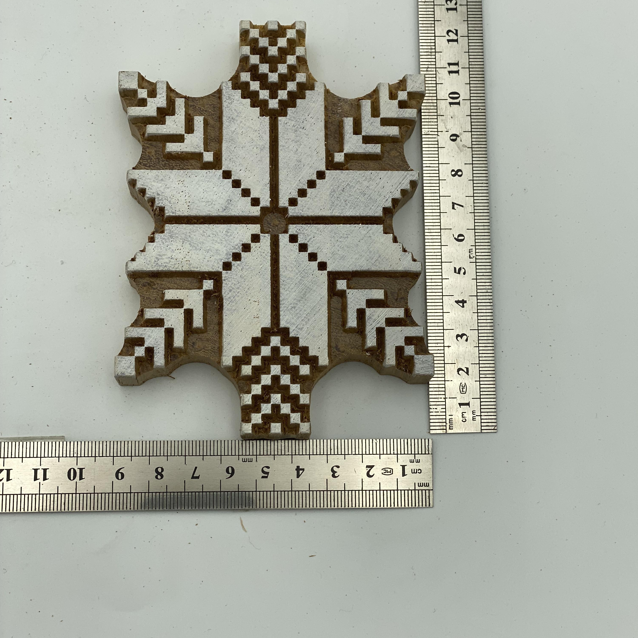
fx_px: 1293
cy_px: 294
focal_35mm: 62
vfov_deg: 27.7
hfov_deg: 27.7
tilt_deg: -78.3
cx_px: 322
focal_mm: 6
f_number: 2
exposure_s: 1/727
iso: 20
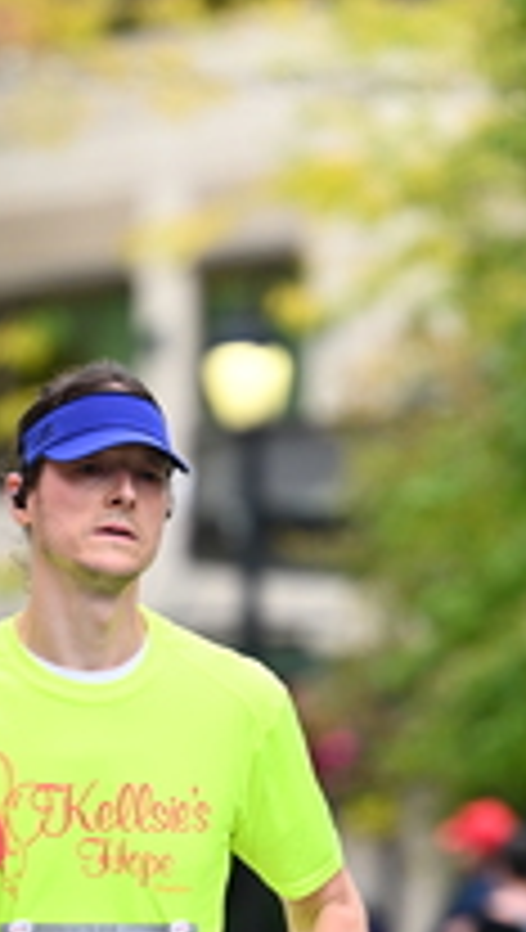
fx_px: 9610
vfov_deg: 5.5
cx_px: 205
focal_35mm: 389
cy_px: 720
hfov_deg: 3.1
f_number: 2.8
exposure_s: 1/2000
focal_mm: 140
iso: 640
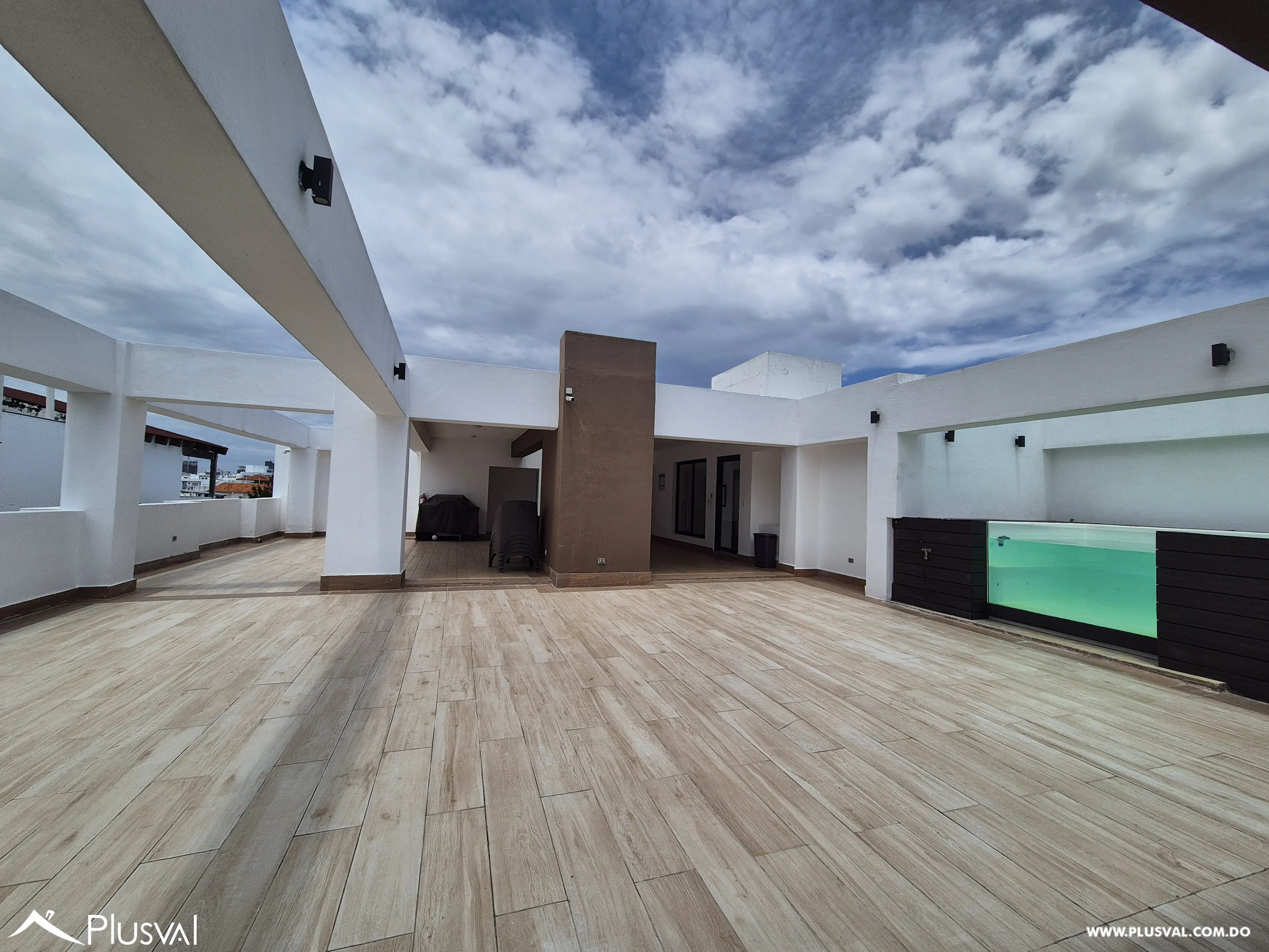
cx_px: 634
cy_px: 476
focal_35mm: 13
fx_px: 477
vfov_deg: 89.9
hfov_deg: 106.2
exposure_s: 1/4992
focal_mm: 2.2
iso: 50
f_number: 2.2
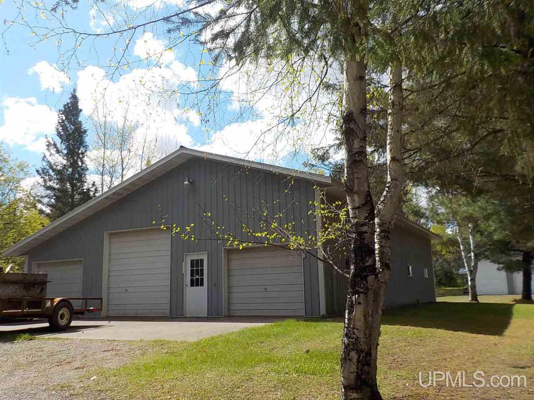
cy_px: 200
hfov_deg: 60.0
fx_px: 463
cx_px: 267
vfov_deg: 46.8
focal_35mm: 30
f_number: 3.3
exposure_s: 1/1000
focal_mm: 4.1
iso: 125
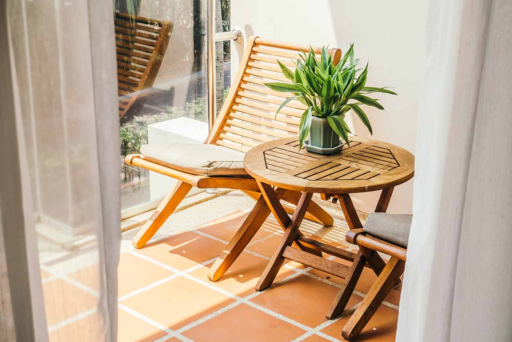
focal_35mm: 60
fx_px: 853
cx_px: 256
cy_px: 171
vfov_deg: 22.6
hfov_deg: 33.4
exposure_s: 1/100
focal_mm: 22
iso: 125
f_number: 8
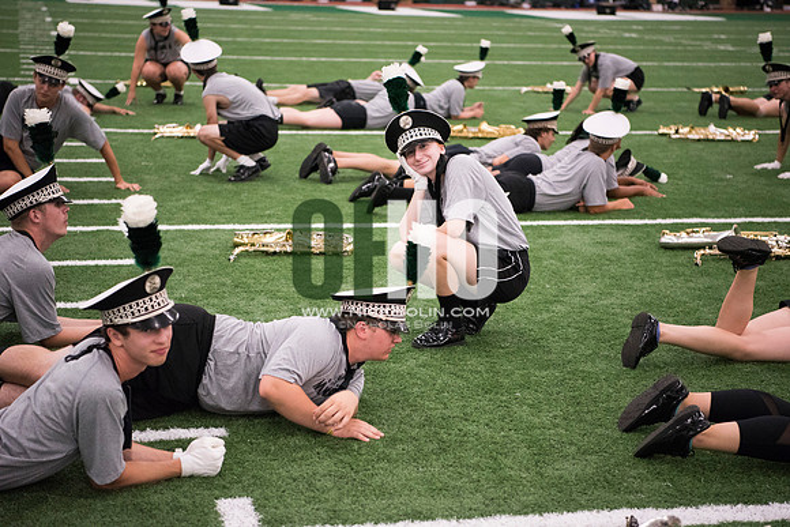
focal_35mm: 70
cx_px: 395
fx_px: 1536
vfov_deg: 19.5
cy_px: 264
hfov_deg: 28.8
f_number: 3.2
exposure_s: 1/320
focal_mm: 70
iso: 3200
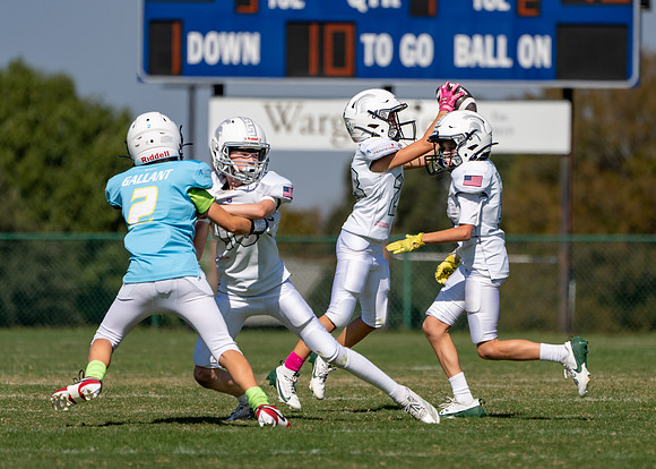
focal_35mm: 556
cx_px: 404
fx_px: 10348
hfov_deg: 3.6
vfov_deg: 2.6
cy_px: 237
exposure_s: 1/1250
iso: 100
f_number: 5.6
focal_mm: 400
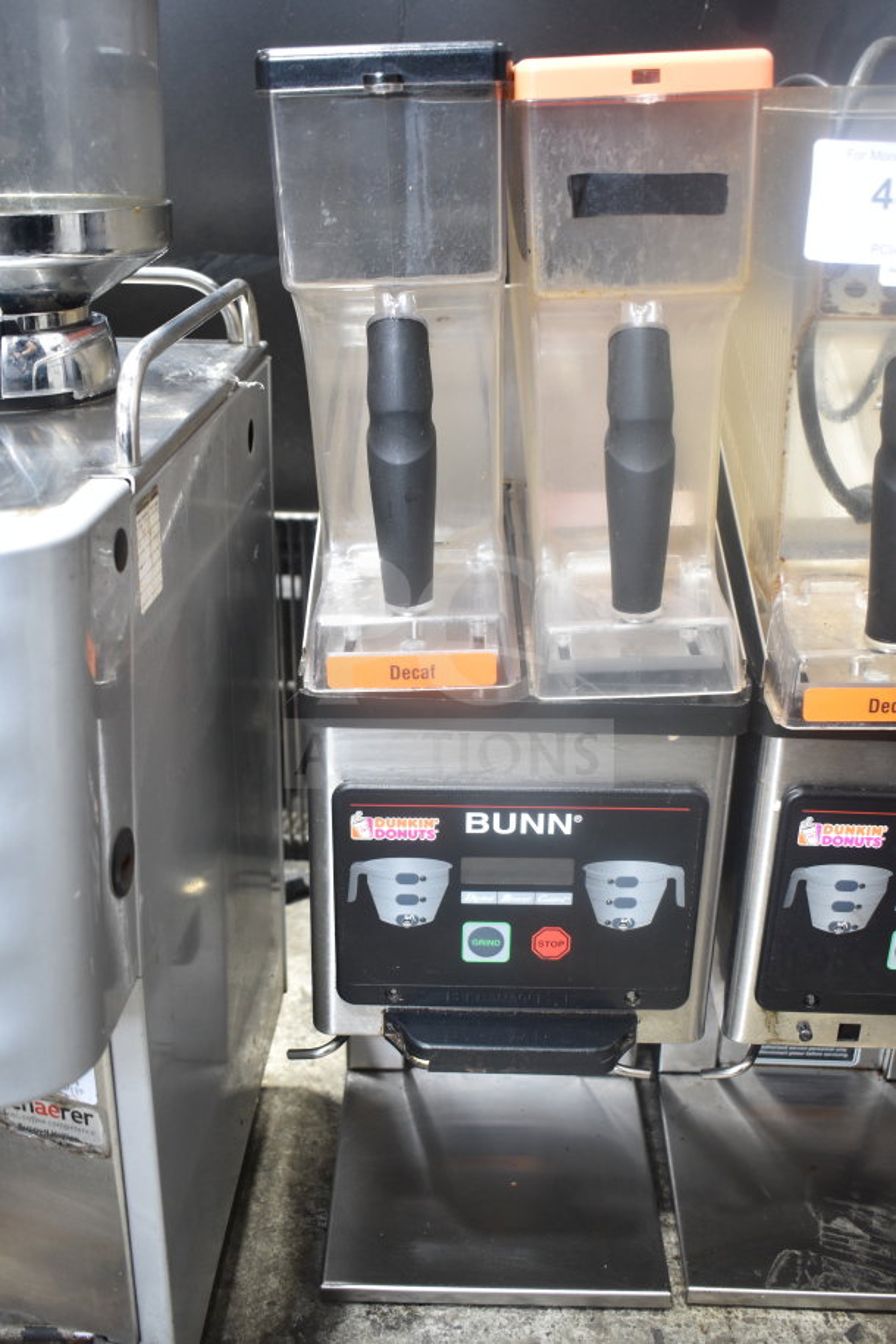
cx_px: 448
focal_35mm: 36
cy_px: 672
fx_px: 1344
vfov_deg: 53.1
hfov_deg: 36.9
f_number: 4
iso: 900
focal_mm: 24
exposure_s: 1/40
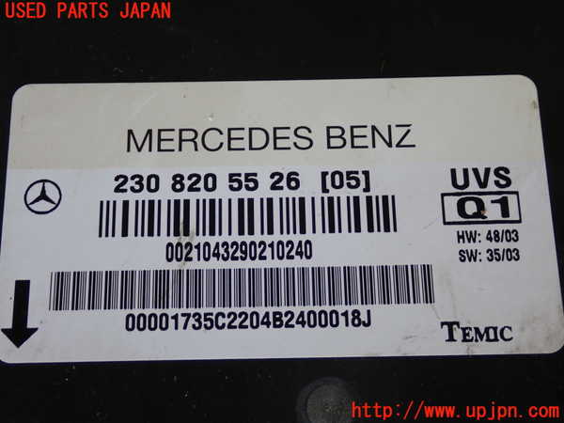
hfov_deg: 35.5
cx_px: 282
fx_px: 880
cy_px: 212
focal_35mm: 54
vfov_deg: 27.0
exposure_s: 1/80
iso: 200
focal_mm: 9.65
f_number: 3.3
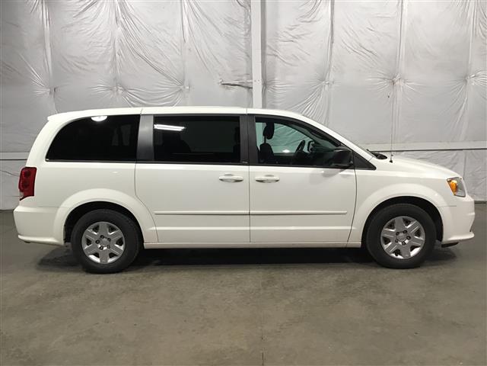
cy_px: 183
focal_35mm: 31
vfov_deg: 45.4
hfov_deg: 58.4
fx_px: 436
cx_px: 244
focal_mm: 3.3
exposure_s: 1/33
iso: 50
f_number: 2.4
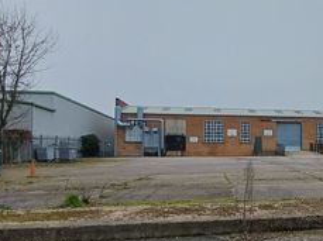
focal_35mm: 28
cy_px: 155
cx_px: 272
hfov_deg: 57.2
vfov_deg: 49.0
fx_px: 261
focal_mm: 1.64
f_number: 2.2
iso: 40
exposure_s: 1/656
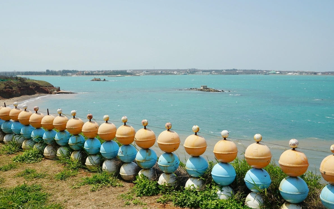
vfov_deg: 35.3
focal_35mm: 36
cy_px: 101
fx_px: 328
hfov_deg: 54.0
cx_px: 166
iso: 100
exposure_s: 1/125
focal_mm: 35
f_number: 9
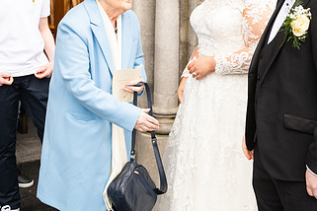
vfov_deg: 20.7
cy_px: 39
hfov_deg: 30.6
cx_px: 225
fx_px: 572
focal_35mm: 65
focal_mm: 36
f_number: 3.5
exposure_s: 1/160
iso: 125
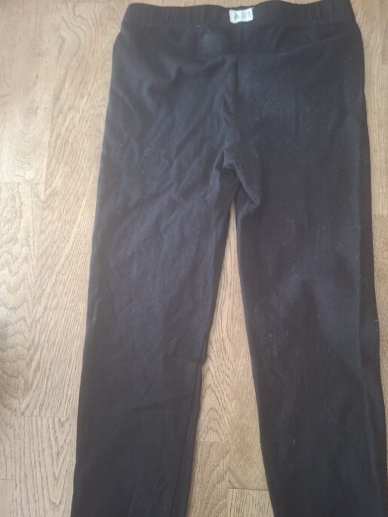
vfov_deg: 65.2
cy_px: 279
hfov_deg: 51.1
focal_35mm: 27
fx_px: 403
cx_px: 226
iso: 400
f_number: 1.8
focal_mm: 5.54
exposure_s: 1/30
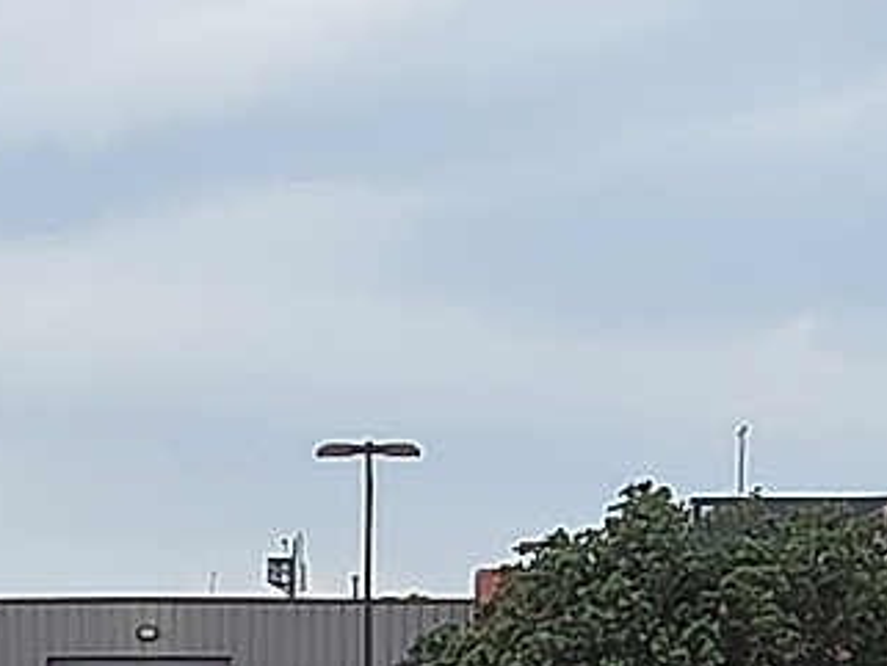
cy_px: 1523
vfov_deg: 6.4
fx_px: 5742
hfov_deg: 8.8
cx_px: 268
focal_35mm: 224
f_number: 1.8
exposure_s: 1/2500
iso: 76
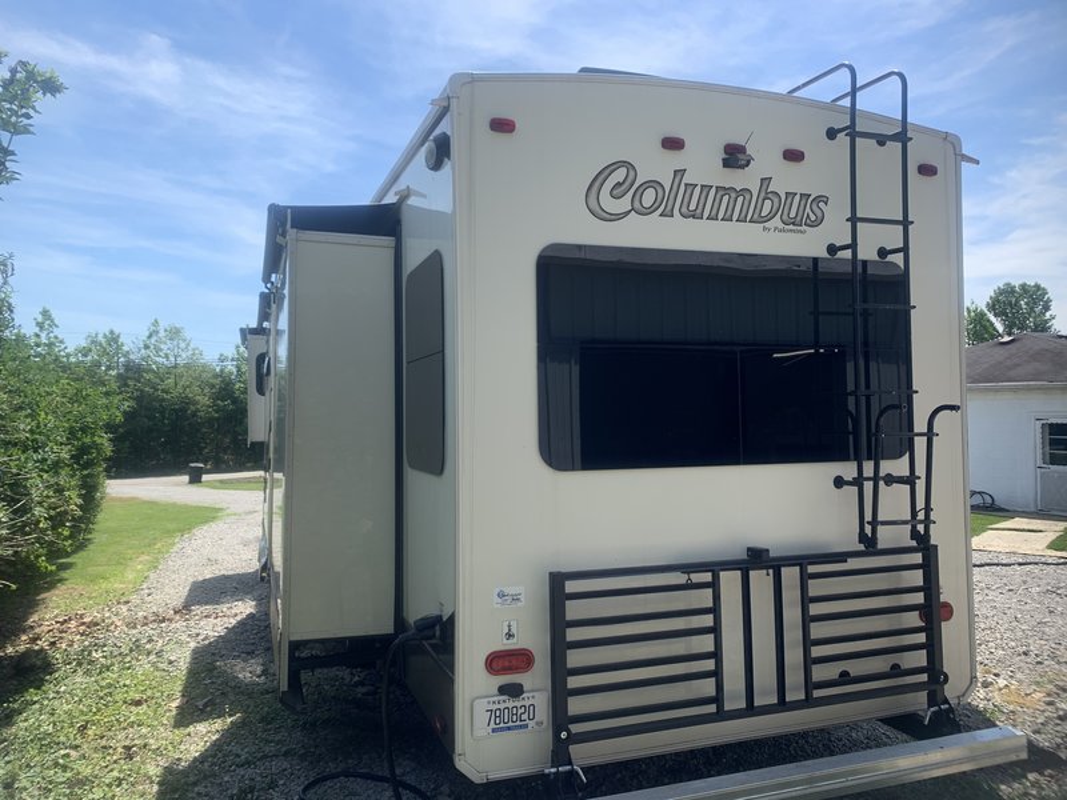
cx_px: 534
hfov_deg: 67.3
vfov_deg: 53.1
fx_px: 801
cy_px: 400
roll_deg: +0.0
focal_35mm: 26
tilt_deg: +2.4
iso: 25
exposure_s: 1/1368
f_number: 1.8
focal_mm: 4.25
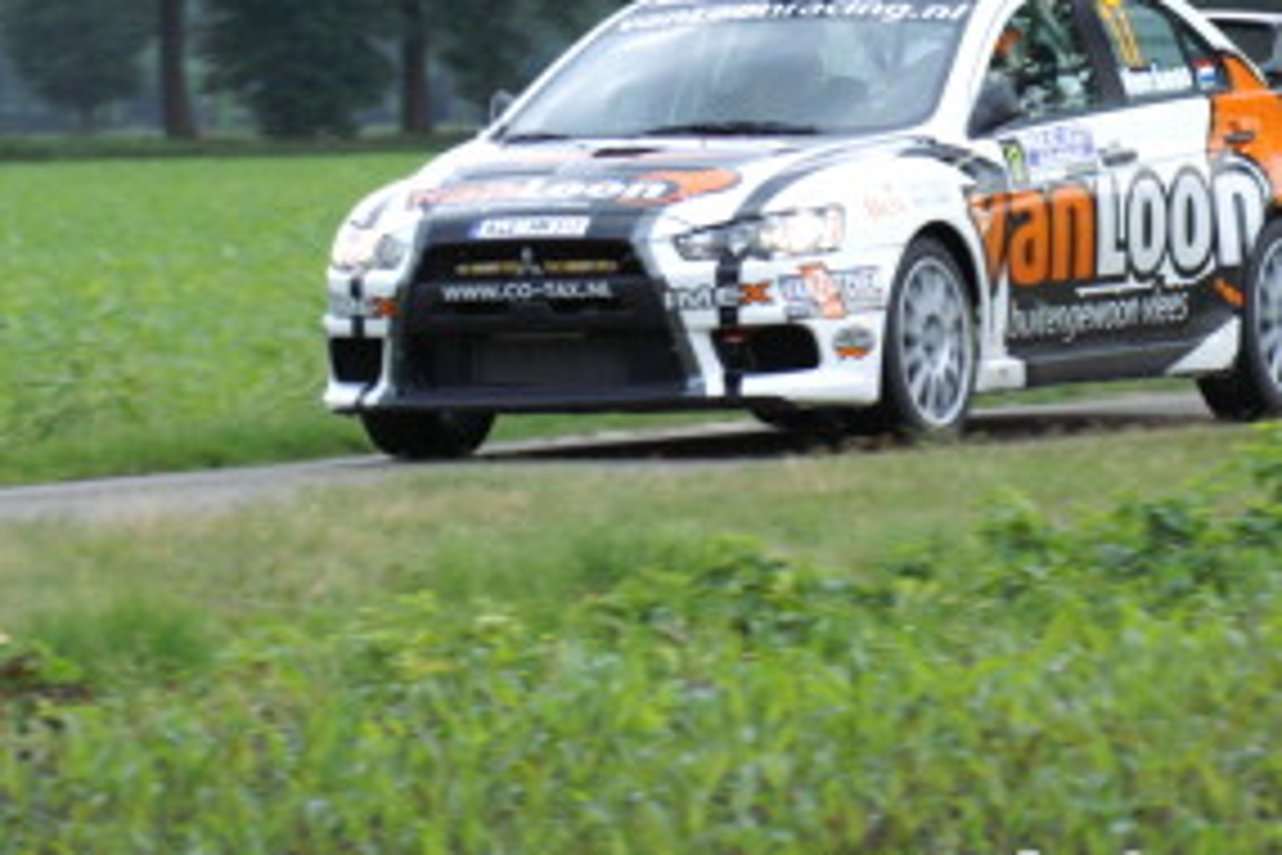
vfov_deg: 3.2
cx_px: 868
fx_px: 15171
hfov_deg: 4.8
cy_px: 200
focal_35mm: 426
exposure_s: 1/320
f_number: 6.3
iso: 800
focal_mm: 135
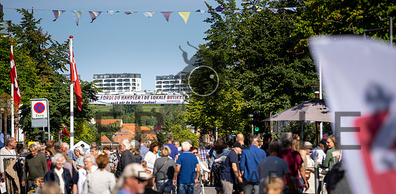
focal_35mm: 226
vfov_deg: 4.8
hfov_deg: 9.8
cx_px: 204
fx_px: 2299
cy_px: 126
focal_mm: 200
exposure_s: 1/800
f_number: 4.5
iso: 100
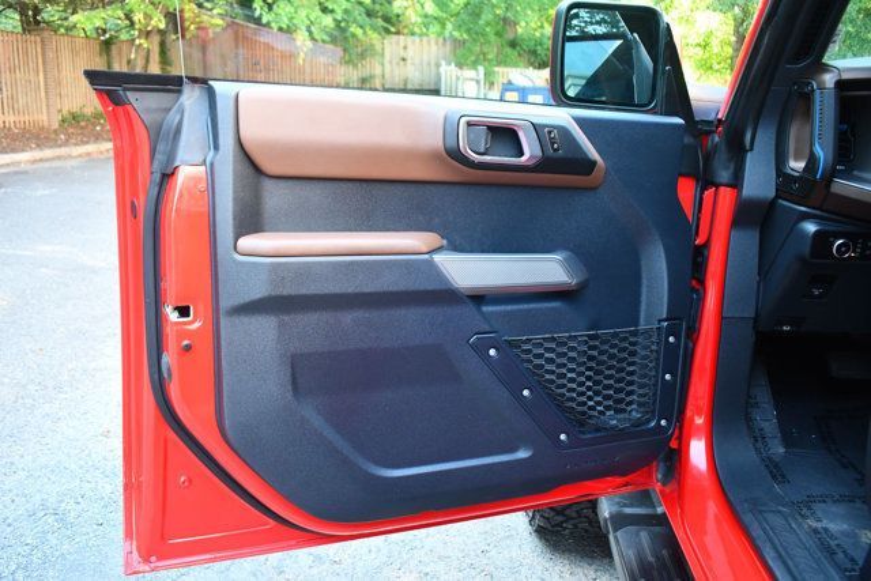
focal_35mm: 30
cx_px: 436
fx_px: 726
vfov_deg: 43.6
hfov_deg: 61.9
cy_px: 290
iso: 1400
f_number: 3.8
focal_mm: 20
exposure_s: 1/125
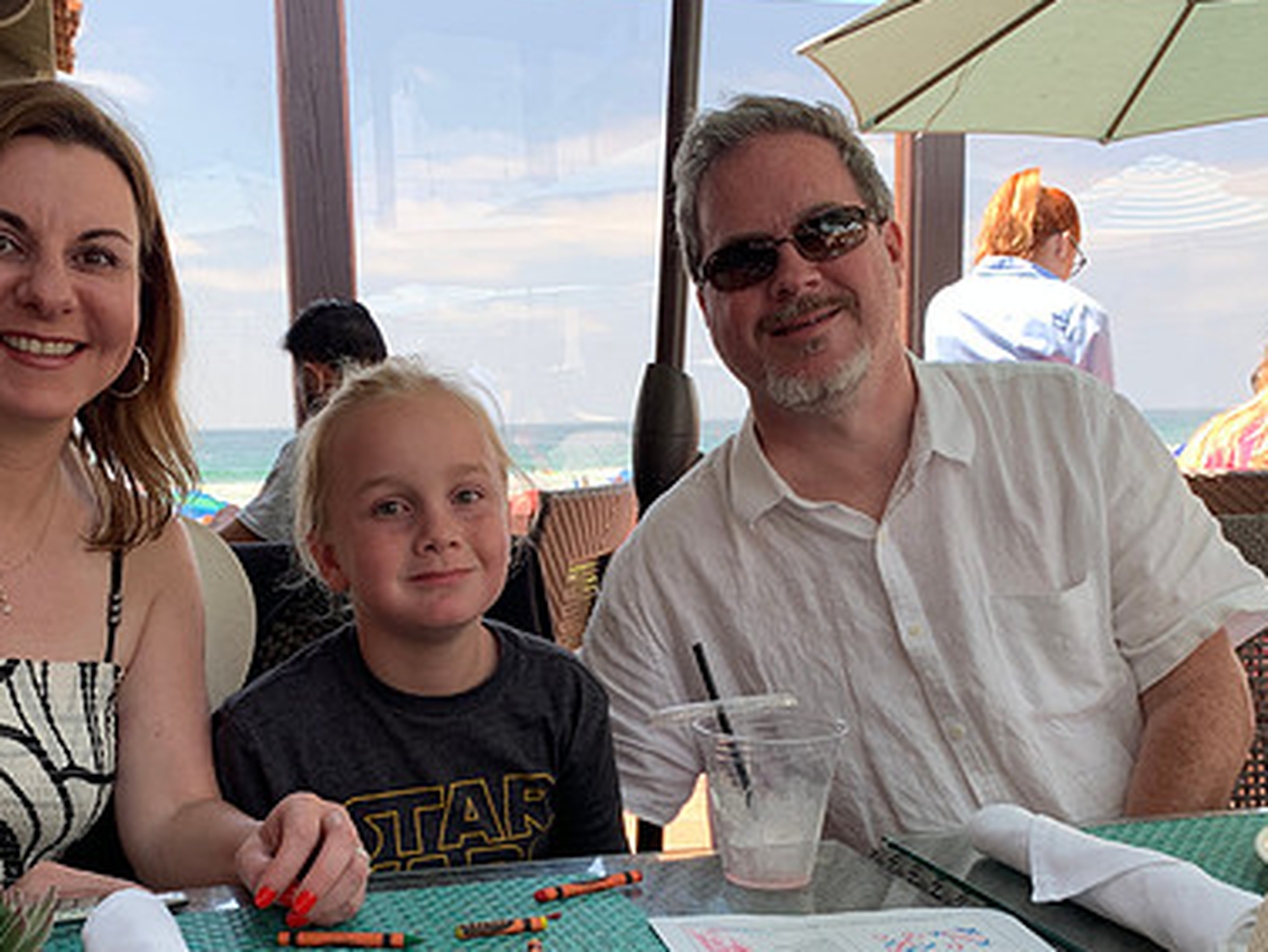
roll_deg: +1.7
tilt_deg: -8.4
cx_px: 484
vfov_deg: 35.3
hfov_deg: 46.4
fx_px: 1466
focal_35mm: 40
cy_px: 691
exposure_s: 1/189
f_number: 1.8
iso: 25
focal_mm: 4.25
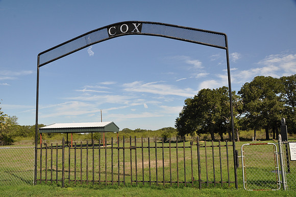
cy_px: 98
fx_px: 246
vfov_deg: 43.5
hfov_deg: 62.0
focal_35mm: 30
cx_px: 148
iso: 200
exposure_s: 1/160
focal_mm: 20
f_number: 13
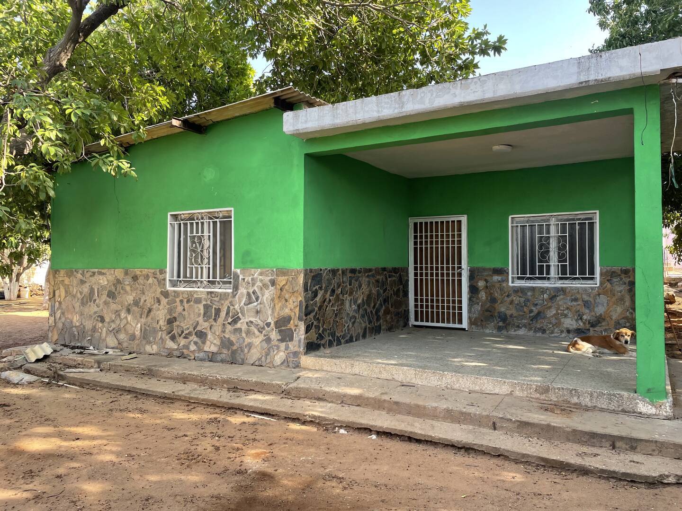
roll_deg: +0.3
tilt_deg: +1.6
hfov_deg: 67.3
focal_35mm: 26
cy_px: 256
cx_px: 341
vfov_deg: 53.1
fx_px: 512
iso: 32
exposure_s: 1/198
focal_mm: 4.2
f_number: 1.6
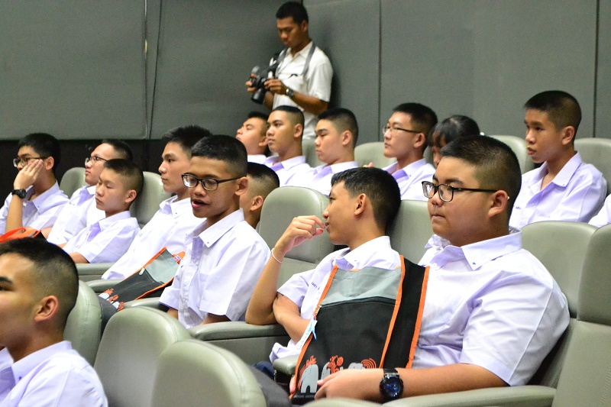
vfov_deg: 16.5
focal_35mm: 82
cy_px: 204
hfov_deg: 24.6
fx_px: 1400
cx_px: 306
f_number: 5.6
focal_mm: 55
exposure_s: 1/30
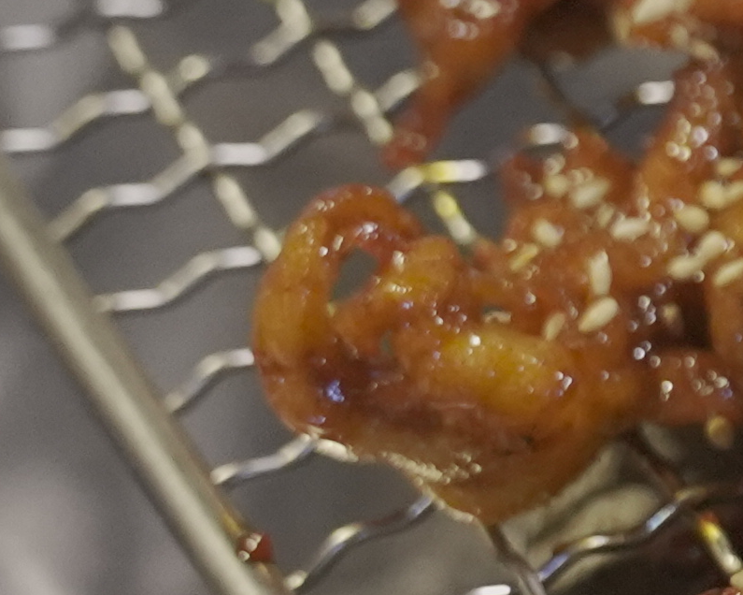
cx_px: 2352
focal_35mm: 248
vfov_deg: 6.2
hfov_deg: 6.9
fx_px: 5454
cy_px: 185
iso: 6400
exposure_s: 1/50
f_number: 4
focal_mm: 35
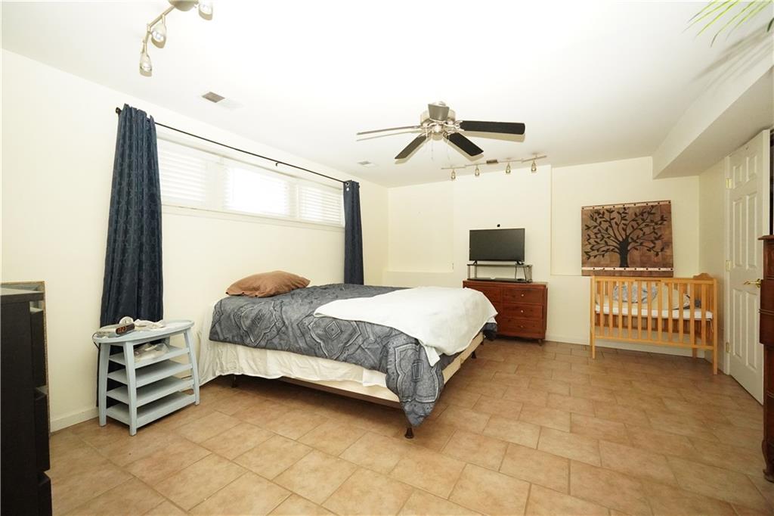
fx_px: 338
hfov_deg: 97.6
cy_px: 258
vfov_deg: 74.6
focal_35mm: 16
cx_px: 387
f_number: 4.5
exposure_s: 1/125
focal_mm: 10.5
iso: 6400
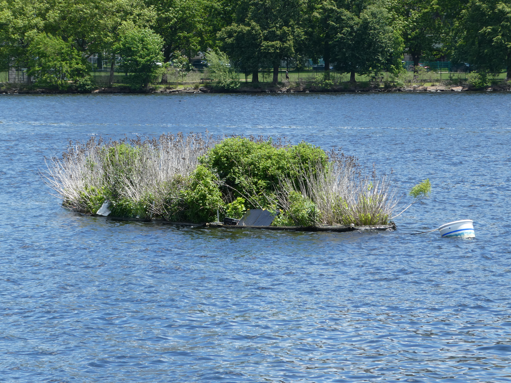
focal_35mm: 200
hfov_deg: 9.9
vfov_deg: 7.4
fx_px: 2952
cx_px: 256
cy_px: 192
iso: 80
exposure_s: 1/200
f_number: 5.6
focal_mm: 35.8
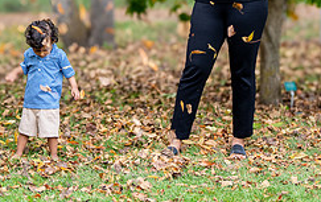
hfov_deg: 15.3
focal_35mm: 135
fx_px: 1183
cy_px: -63
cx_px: 51
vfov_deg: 9.6
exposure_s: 1/400
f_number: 1.4
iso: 320
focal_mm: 50
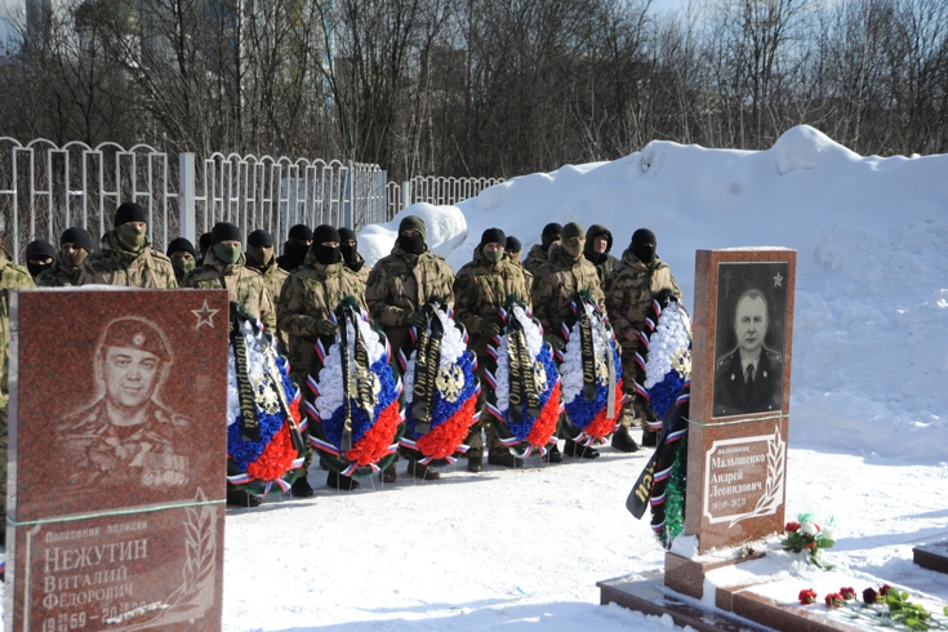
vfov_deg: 27.5
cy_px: 316
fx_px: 1290
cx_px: 475
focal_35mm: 49
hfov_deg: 40.3
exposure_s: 1/8000
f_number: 5.6
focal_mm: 48
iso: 2500
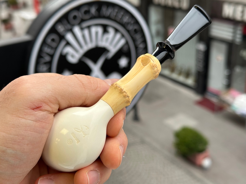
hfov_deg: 39.7
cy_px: 92
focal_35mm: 48
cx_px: 123
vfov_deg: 30.3
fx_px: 341
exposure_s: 1/121
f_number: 1.78
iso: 50
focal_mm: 6.86
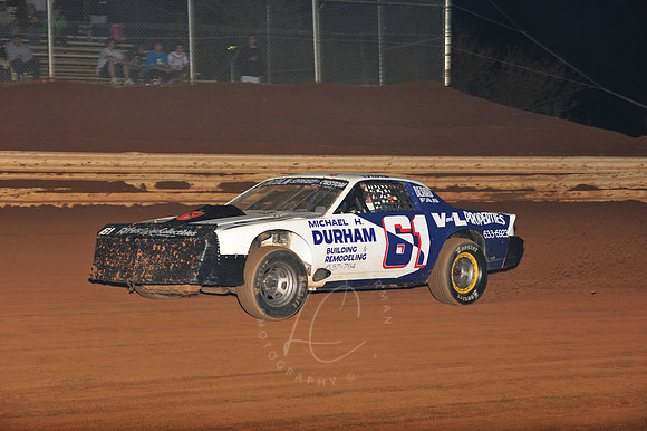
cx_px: 324
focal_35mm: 100
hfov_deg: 20.4
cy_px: 216
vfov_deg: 13.7
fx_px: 1796
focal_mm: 100
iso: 800
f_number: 6.3
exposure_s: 1/320
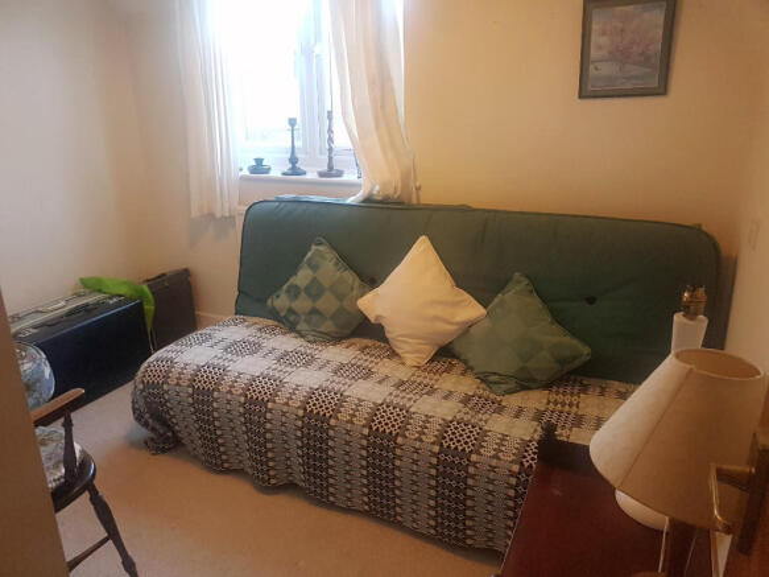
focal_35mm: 26
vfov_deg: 53.0
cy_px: 288
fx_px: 577
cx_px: 384
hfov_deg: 67.3
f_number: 1.7
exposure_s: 1/33
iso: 160
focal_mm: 4.2
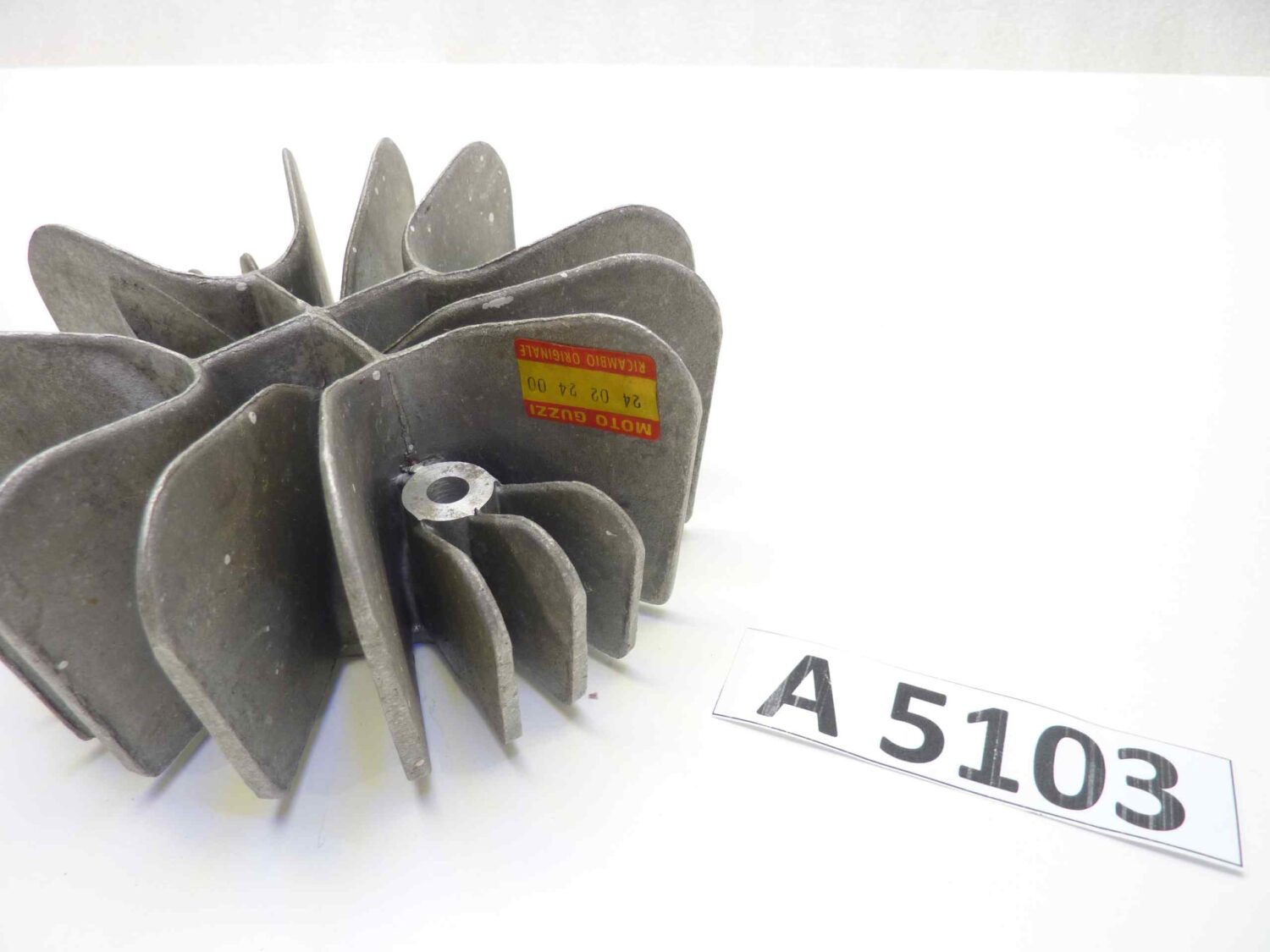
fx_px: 917
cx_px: 635
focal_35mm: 25
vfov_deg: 54.9
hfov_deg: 69.4
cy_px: 476
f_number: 3.3
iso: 80
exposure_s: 1/10
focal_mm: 4.1
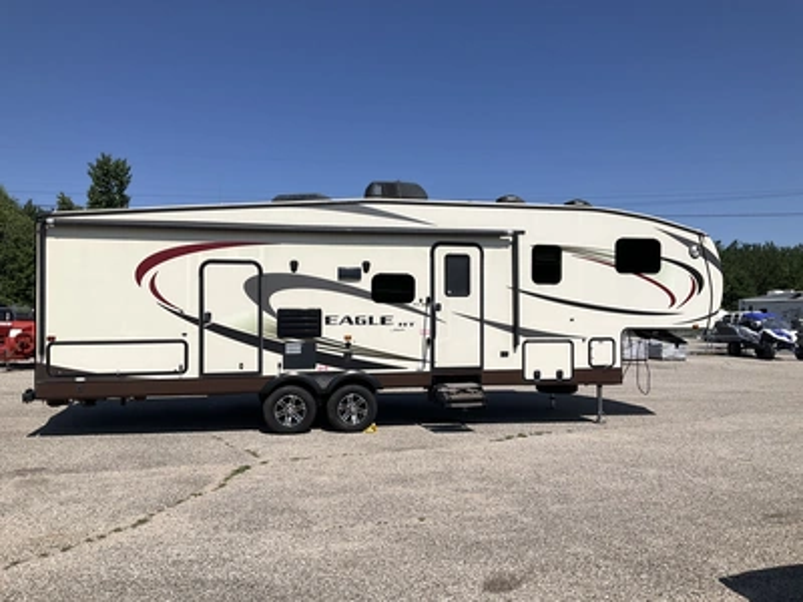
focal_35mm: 29
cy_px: 301
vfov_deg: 48.2
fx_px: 673
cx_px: 402
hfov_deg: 61.7
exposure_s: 1/4065
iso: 25
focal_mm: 3
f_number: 1.8
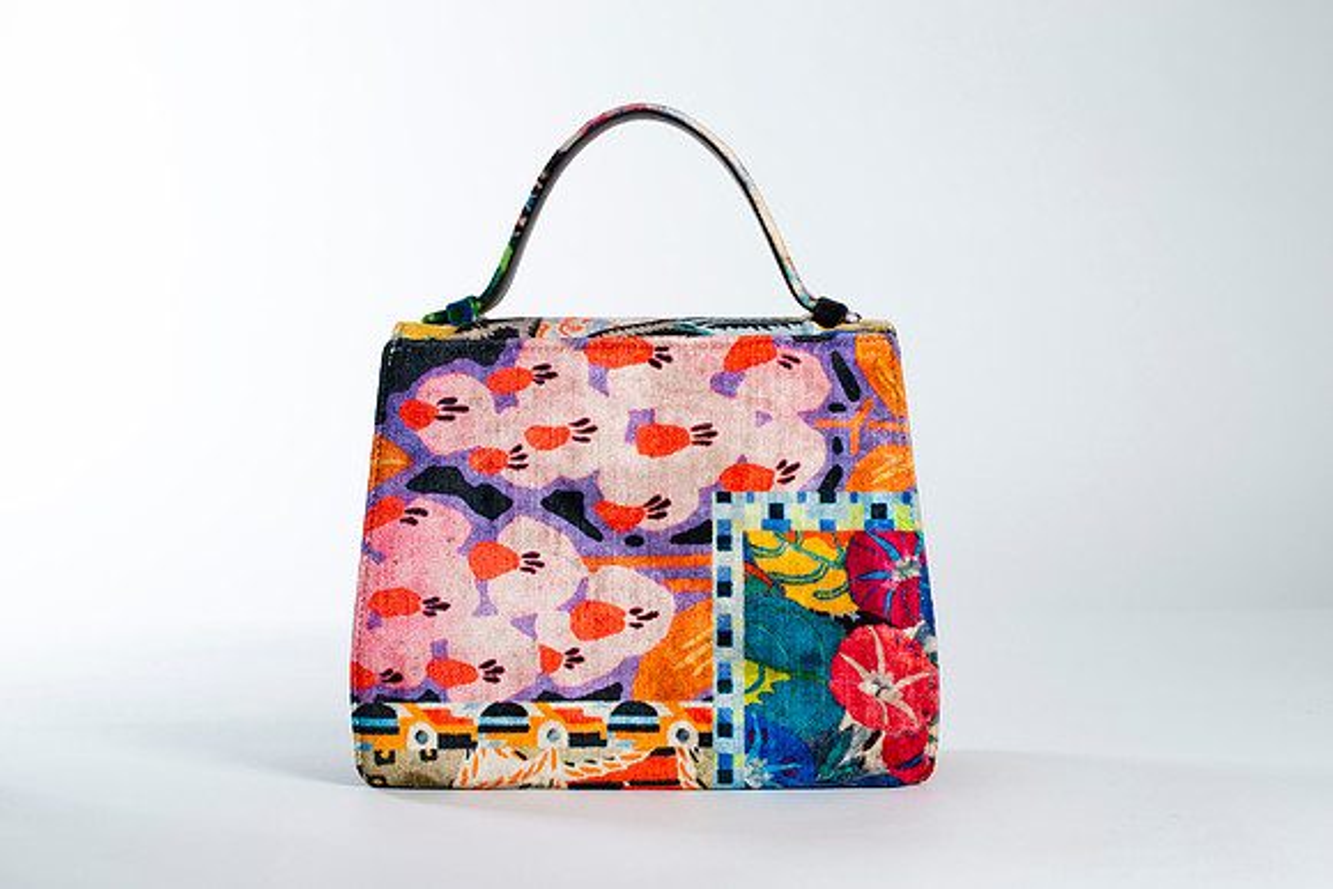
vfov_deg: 26.6
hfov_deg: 39.1
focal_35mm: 51
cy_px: 444
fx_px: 1879
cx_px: 666
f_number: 7.1
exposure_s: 1/200
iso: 200
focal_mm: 50
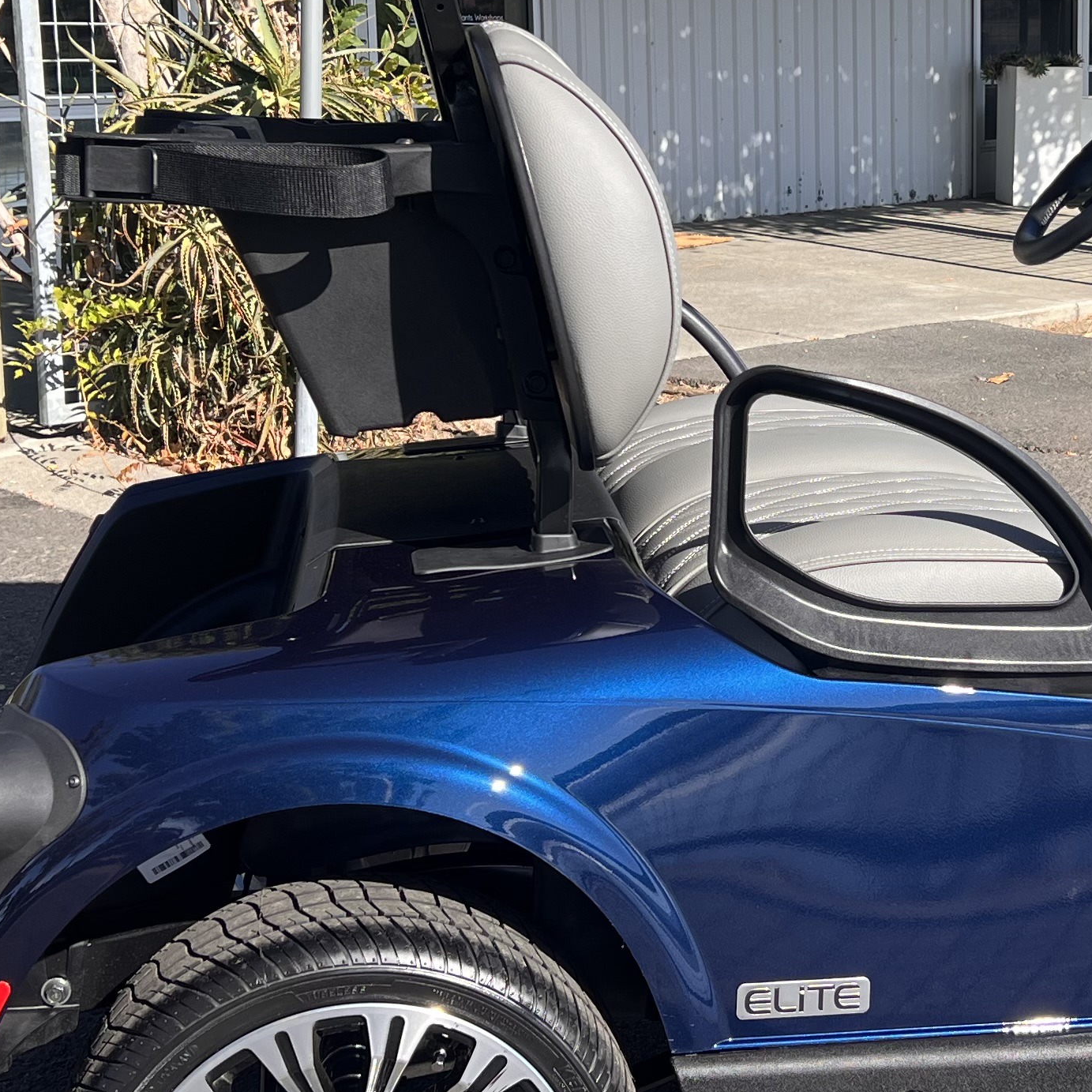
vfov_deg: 25.6
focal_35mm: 67
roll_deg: +0.5
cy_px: 388
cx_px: 905
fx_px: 2391
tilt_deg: -9.6
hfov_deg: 25.2
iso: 50
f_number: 1.5
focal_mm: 5.7
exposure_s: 1/1669
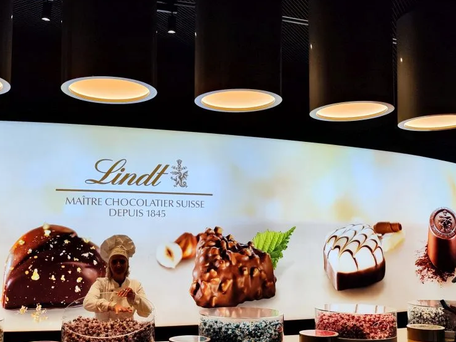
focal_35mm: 40
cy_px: 201
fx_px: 527
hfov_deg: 46.7
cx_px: 207
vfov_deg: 35.9
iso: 146
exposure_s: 1/100
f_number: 1.69
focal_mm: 7.01
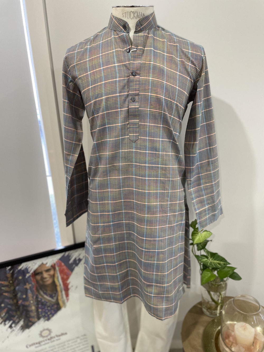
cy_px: 176
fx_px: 264
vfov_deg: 67.3
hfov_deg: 53.1
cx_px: 132
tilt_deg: -19.3
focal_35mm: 26
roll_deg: +2.6
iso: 125
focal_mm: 4.2
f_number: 1.6
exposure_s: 1/50
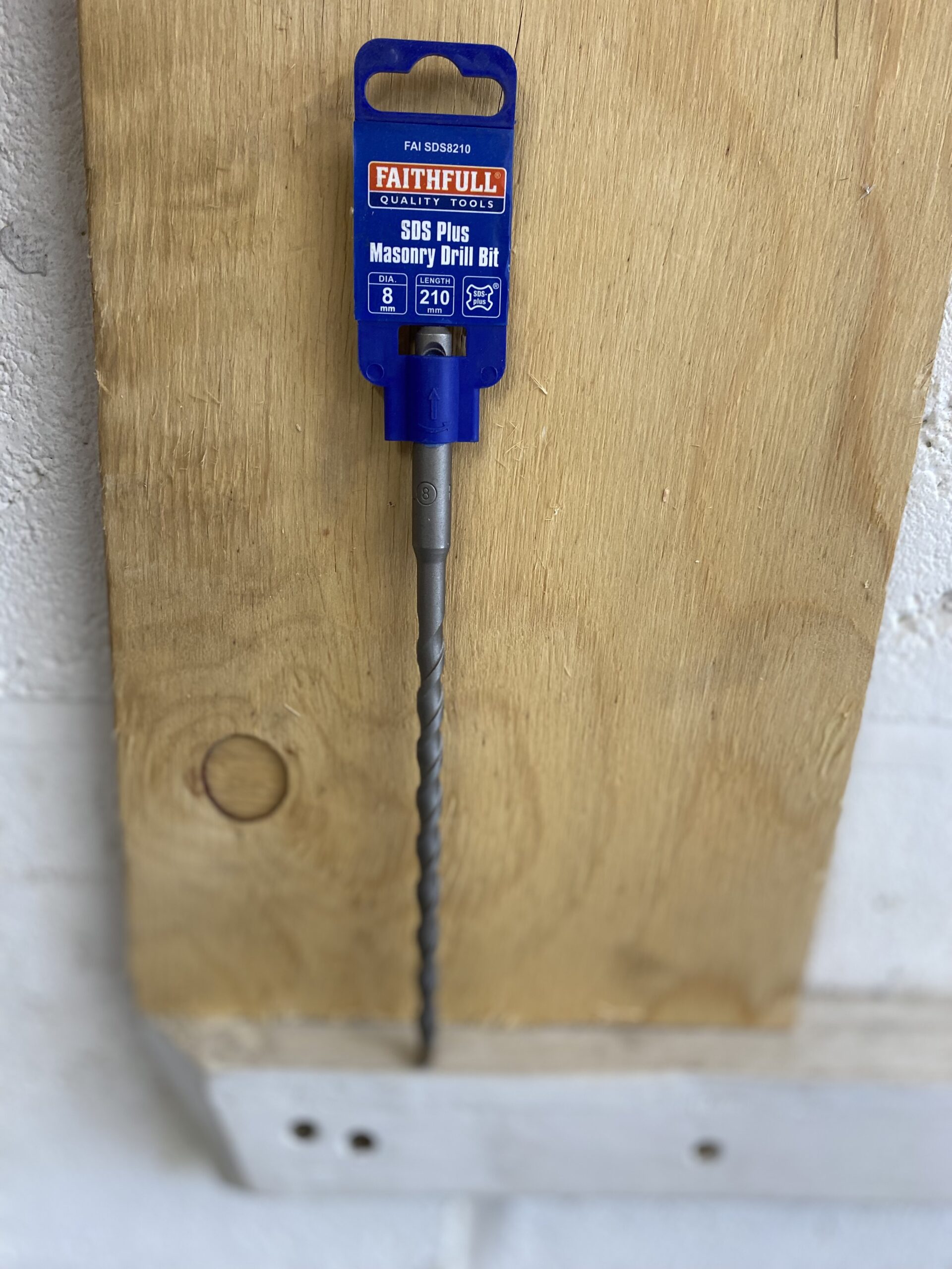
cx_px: 476
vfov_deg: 67.3
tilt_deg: -17.9
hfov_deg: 53.1
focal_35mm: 26
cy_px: 634
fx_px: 953
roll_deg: -1.5
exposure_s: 1/100
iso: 100
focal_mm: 4.25
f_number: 1.8
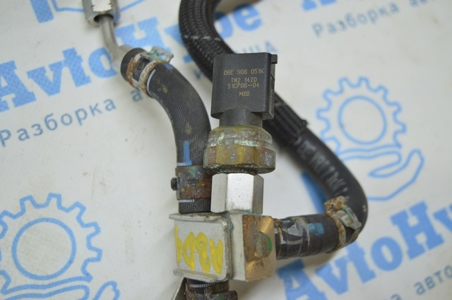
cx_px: 226
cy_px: 150
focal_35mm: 44
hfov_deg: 45.0
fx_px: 545
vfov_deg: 30.8
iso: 400
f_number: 4.2
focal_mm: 29
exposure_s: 1/60
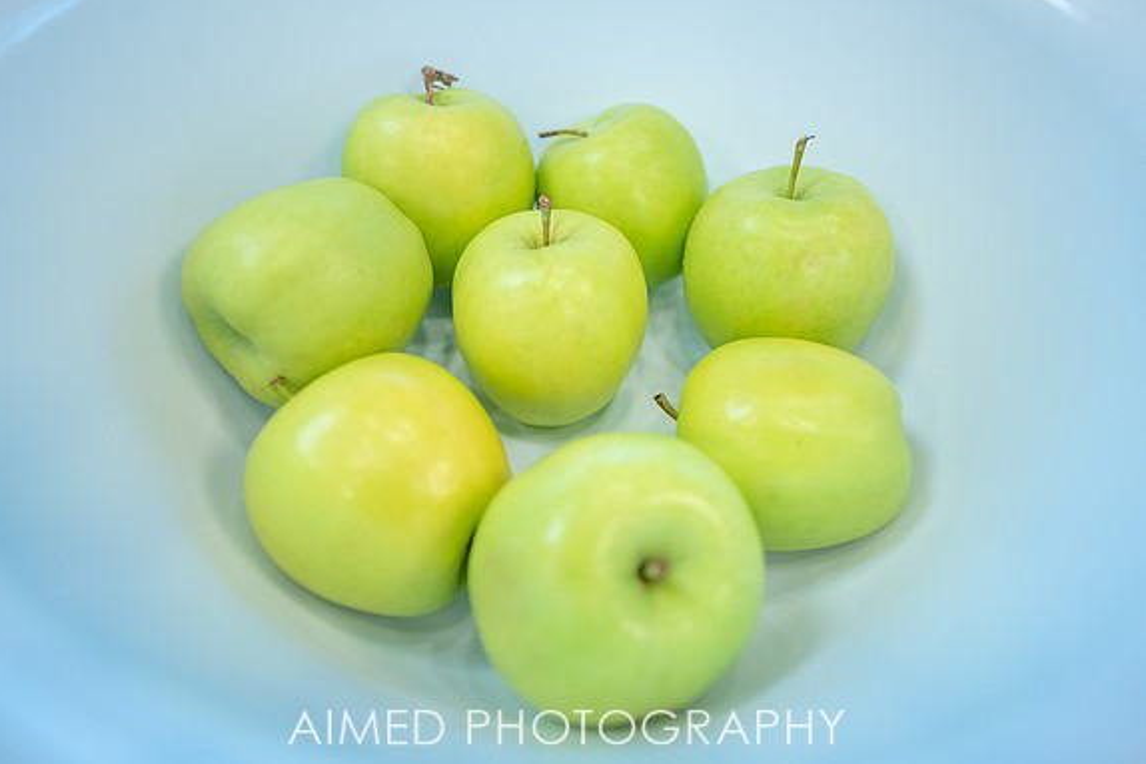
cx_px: 587
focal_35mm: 25
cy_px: 368
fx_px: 796
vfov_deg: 51.3
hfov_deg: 71.5
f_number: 2.8
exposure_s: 1/320
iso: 800
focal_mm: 24
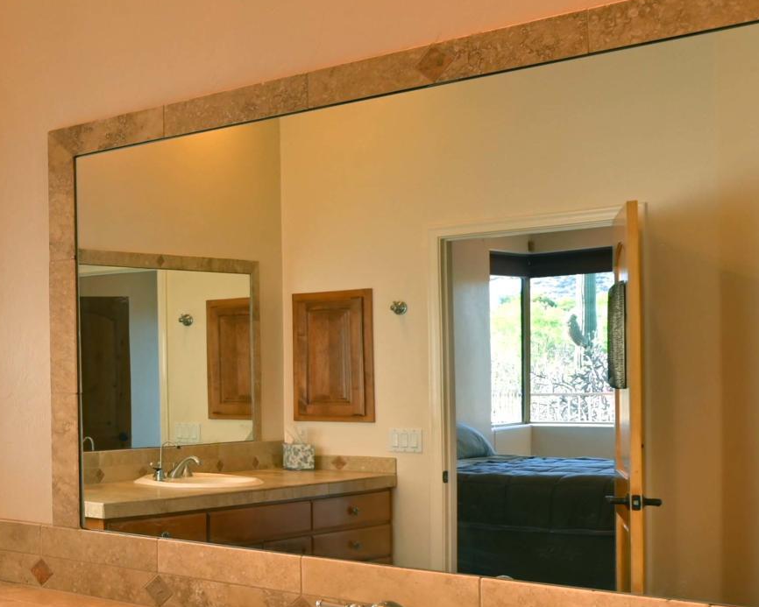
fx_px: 1168
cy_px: 363
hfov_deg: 26.1
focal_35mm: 52
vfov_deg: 29.1
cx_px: -389
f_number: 9
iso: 100
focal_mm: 16
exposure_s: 1/8
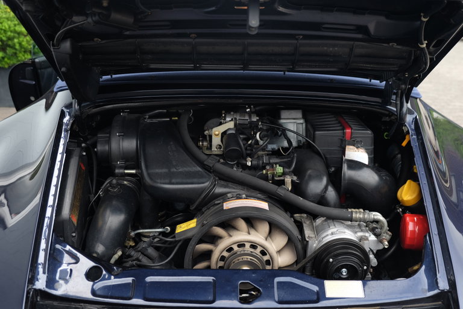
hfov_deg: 53.1
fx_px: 463
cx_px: 232
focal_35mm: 36
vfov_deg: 36.9
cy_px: 154
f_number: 3.2
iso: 200
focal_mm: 24.3
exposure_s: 1/150
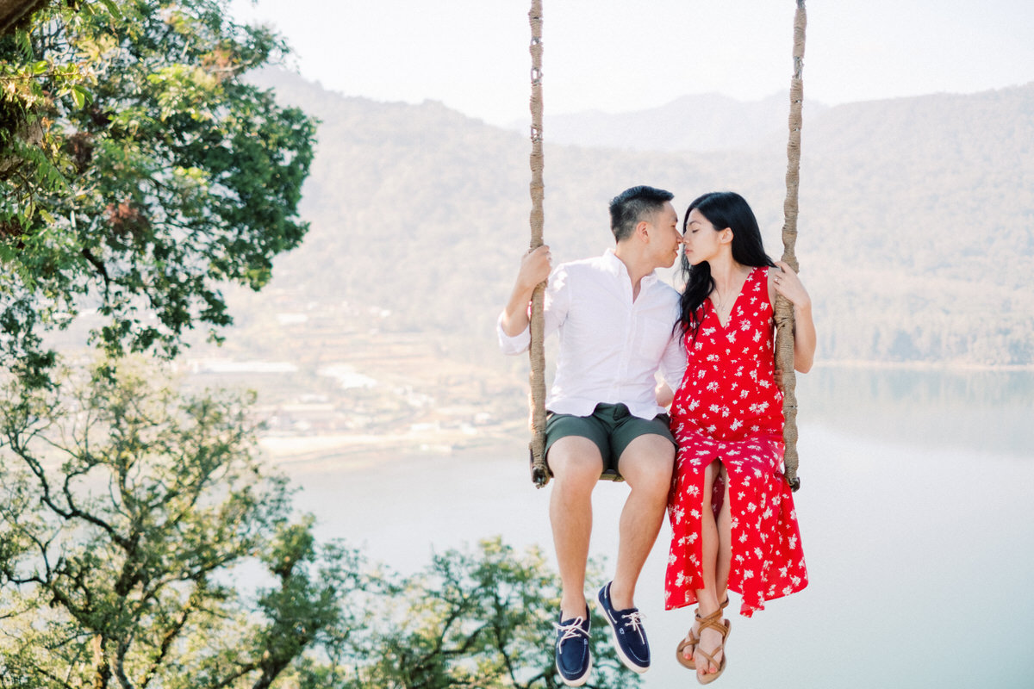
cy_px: 344
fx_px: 1522
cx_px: 517
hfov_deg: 37.5
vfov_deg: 25.5
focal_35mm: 53
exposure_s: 1/4400
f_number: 1.4
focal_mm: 35
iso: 200
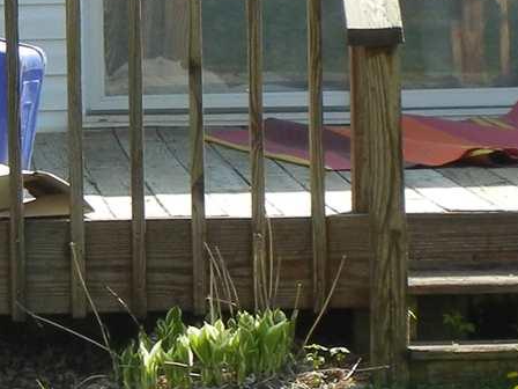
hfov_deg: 4.9
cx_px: 295
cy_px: -184
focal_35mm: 407
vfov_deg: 3.6
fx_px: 6090
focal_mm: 16
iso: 160
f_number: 4.4
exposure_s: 1/466
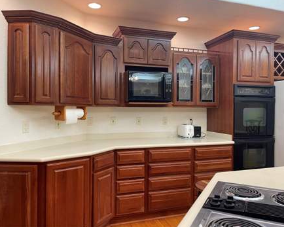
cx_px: 145
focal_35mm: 27
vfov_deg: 53.2
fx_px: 227
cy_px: 111
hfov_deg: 64.1
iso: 100
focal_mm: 5.1
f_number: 1.6
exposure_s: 1/60
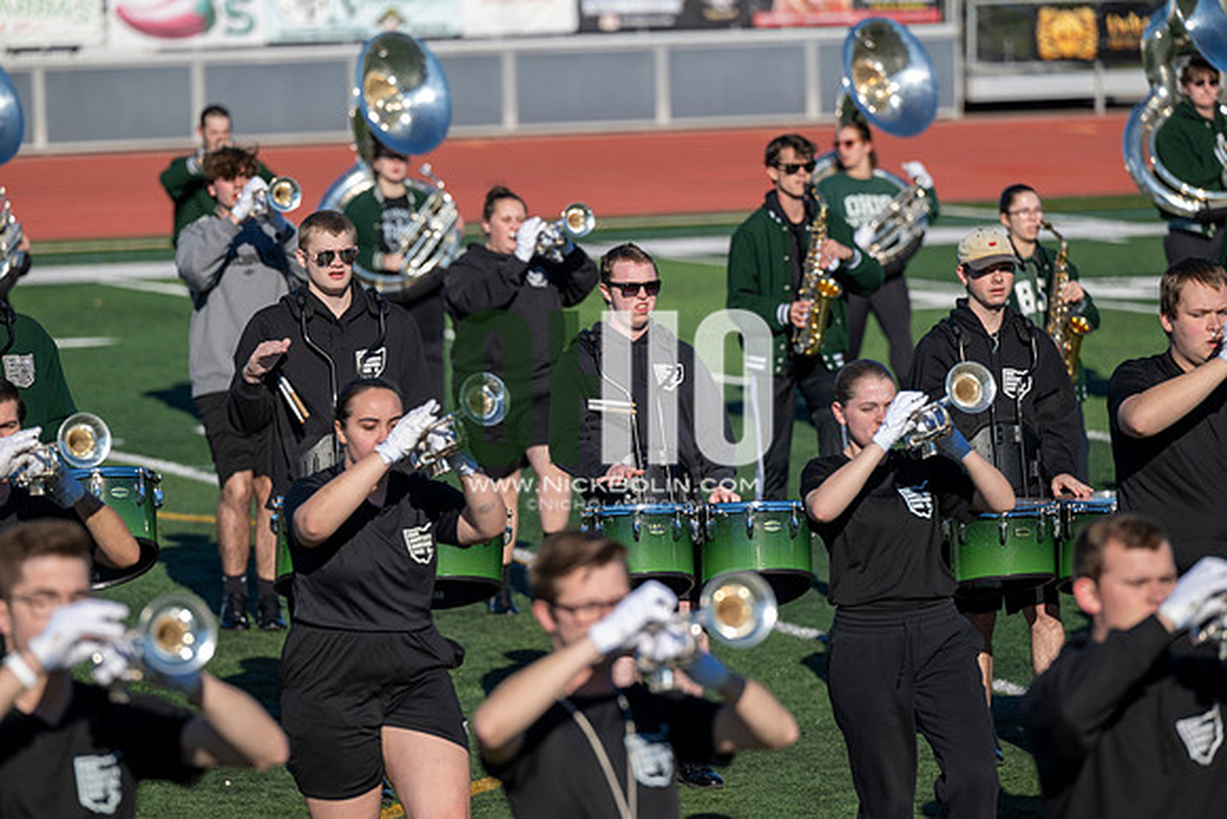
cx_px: 614
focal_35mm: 200
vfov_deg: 6.9
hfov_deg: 10.3
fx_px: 6818
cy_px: 410
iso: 160
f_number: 4
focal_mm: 200
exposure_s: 1/2000
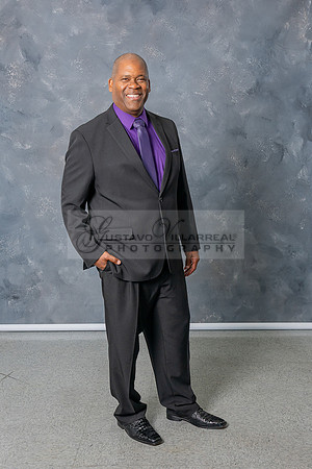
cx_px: 166
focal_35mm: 48
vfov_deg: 40.8
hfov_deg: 27.9
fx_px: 628
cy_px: 210
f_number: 4
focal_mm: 29
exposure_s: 1/200
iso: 200
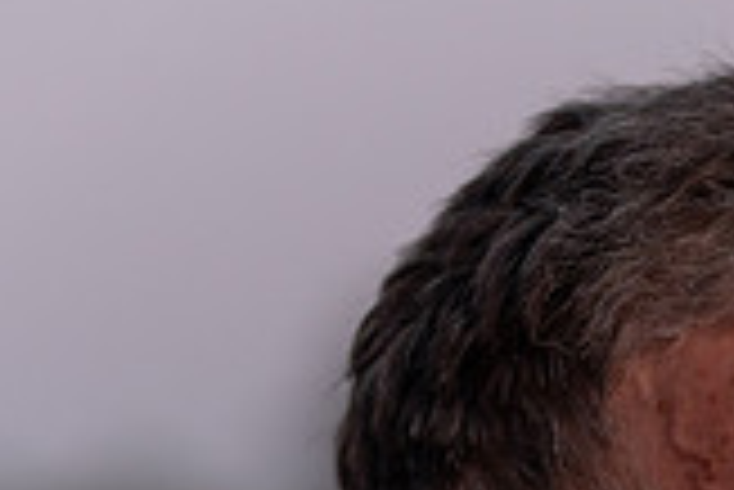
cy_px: 731
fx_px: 7387
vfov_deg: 3.8
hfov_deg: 5.7
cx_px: 707
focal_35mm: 362
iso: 800
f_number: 2.8
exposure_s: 1/100
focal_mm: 102
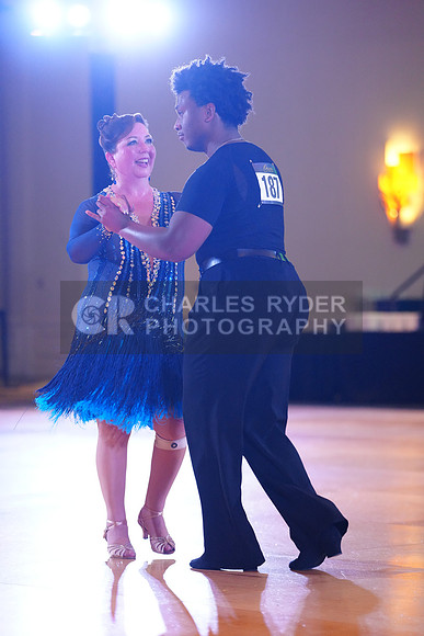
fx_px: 2277
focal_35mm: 129
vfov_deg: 15.9
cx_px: 212
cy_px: 318
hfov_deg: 10.6
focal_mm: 129
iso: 5000
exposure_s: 1/400
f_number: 2.8
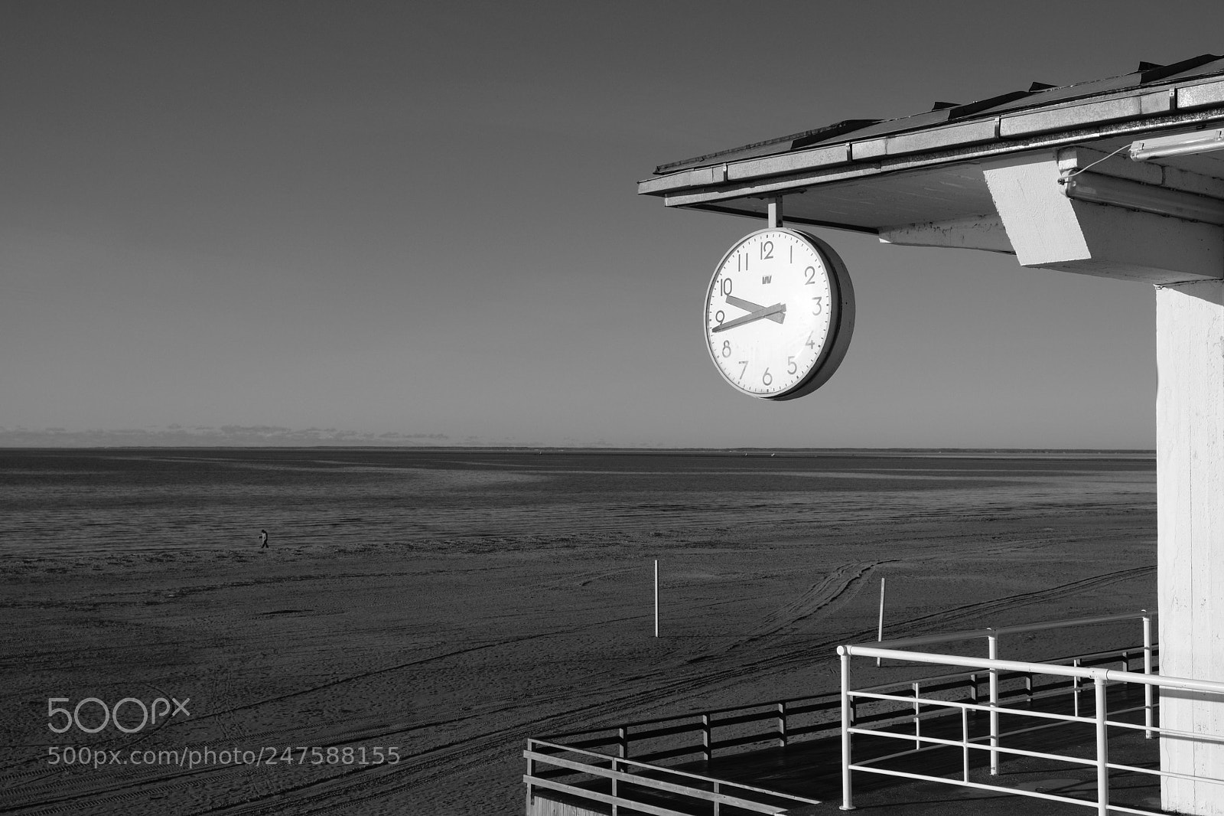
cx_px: 612
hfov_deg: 45.4
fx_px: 1462
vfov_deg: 31.2
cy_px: 408
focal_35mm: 43
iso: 400
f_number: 8
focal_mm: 28.9
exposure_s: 1/1100
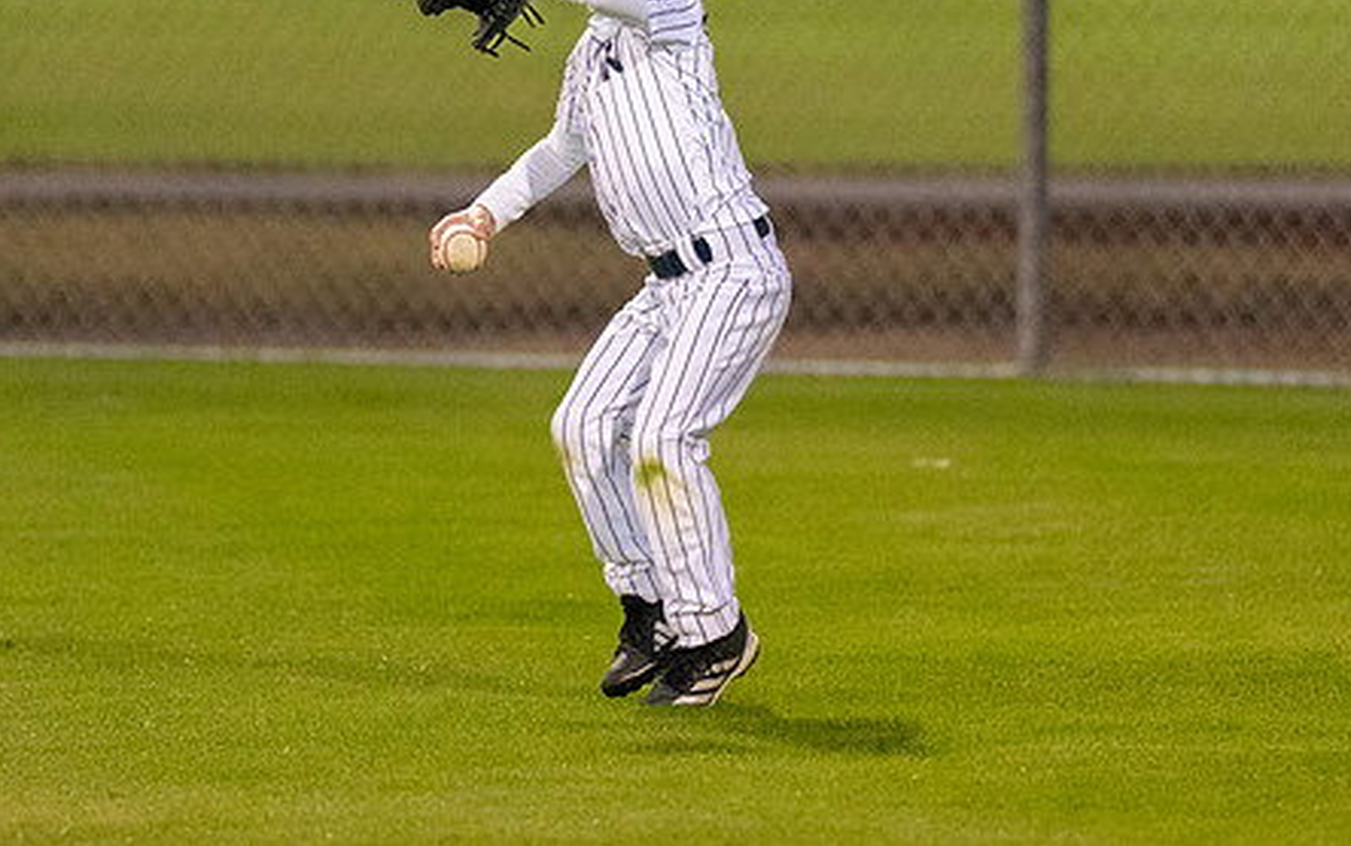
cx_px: 603
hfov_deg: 4.3
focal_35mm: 491
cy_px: 286
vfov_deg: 2.7
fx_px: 18087
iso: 4000
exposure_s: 1/1000
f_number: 2.8
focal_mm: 200
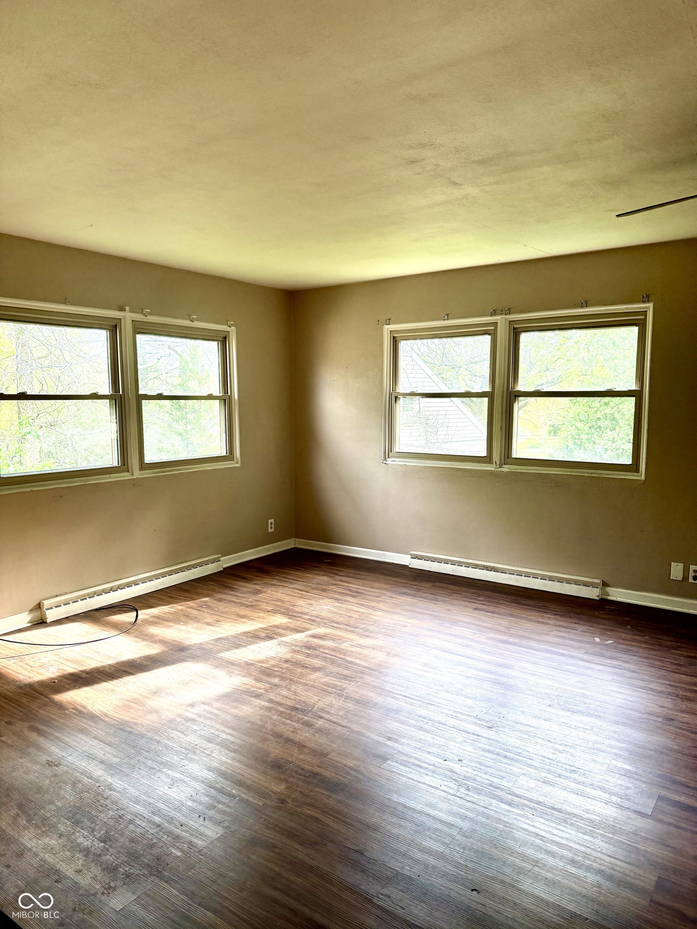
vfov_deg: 71.6
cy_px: 464
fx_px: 644
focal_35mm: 24
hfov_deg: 56.8
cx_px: 348
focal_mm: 6.76
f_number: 1.78
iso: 200
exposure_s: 1/219
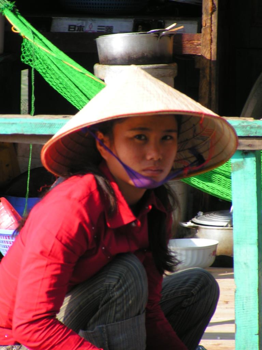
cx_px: 131
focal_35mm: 297
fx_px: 2997
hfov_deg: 5.0
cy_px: 175
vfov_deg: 6.7
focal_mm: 45.4
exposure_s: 1/320
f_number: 4.5
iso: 50
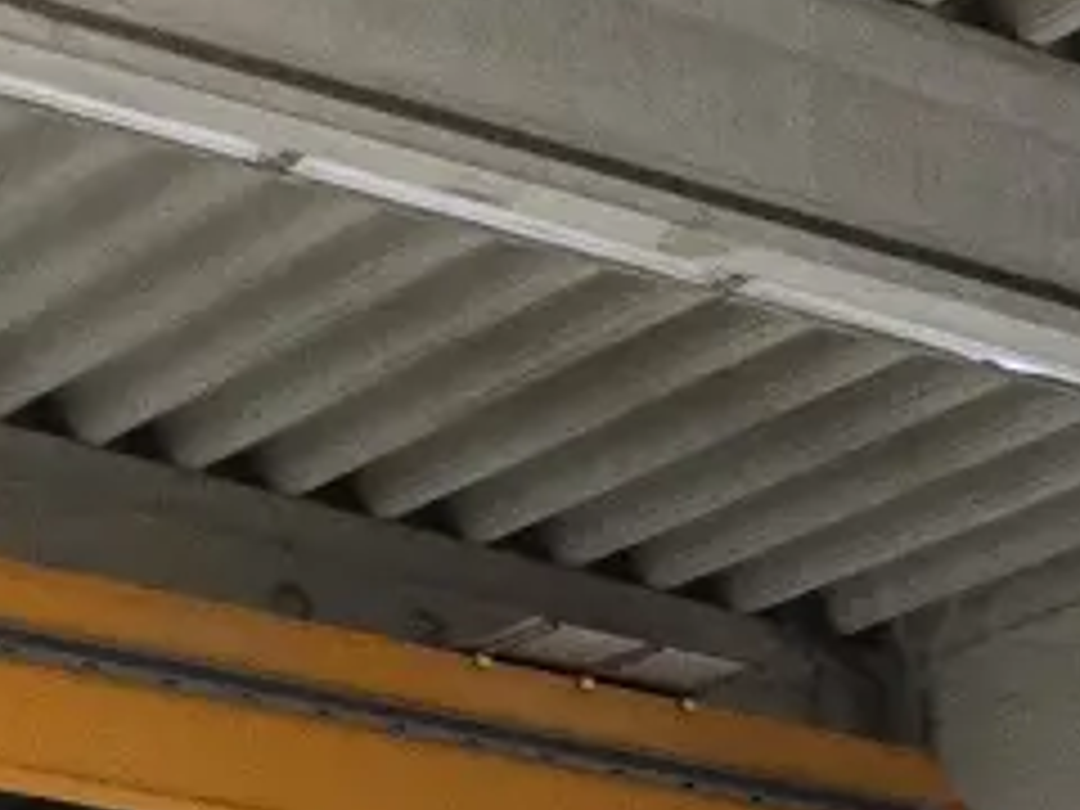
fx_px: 5741
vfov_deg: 6.8
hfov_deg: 8.6
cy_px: 2866
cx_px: 3447
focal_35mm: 184
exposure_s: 1/180
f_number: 1.7
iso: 200
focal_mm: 6.3
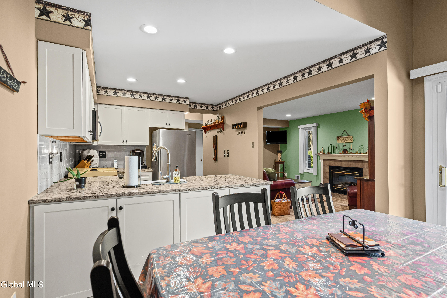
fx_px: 211
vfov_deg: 70.4
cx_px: 224
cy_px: 149
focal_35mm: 17
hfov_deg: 93.3
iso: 800
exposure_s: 1/13
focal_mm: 17
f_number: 8
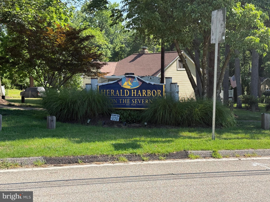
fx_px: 374
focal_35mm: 48
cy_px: 101
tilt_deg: -4.0
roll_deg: +3.2
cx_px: 135
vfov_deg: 30.3
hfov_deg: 39.7
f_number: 1.78
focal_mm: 6.76
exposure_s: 1/1264
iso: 64
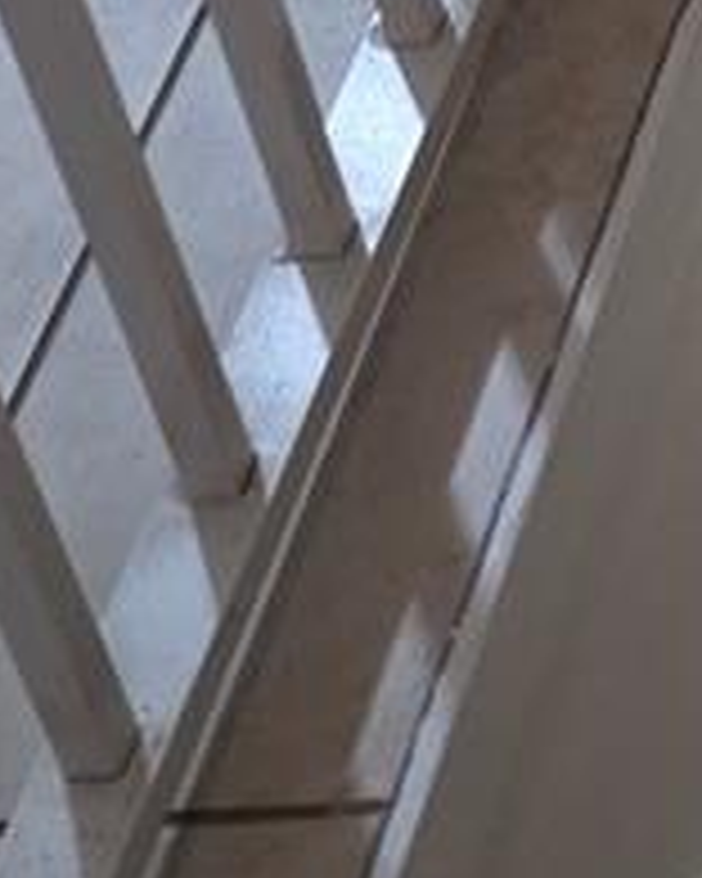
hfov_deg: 9.7
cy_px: -982
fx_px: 3584
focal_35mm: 138
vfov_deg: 12.1
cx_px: 1755
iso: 1250
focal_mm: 6.25
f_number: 1.7
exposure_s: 1/120
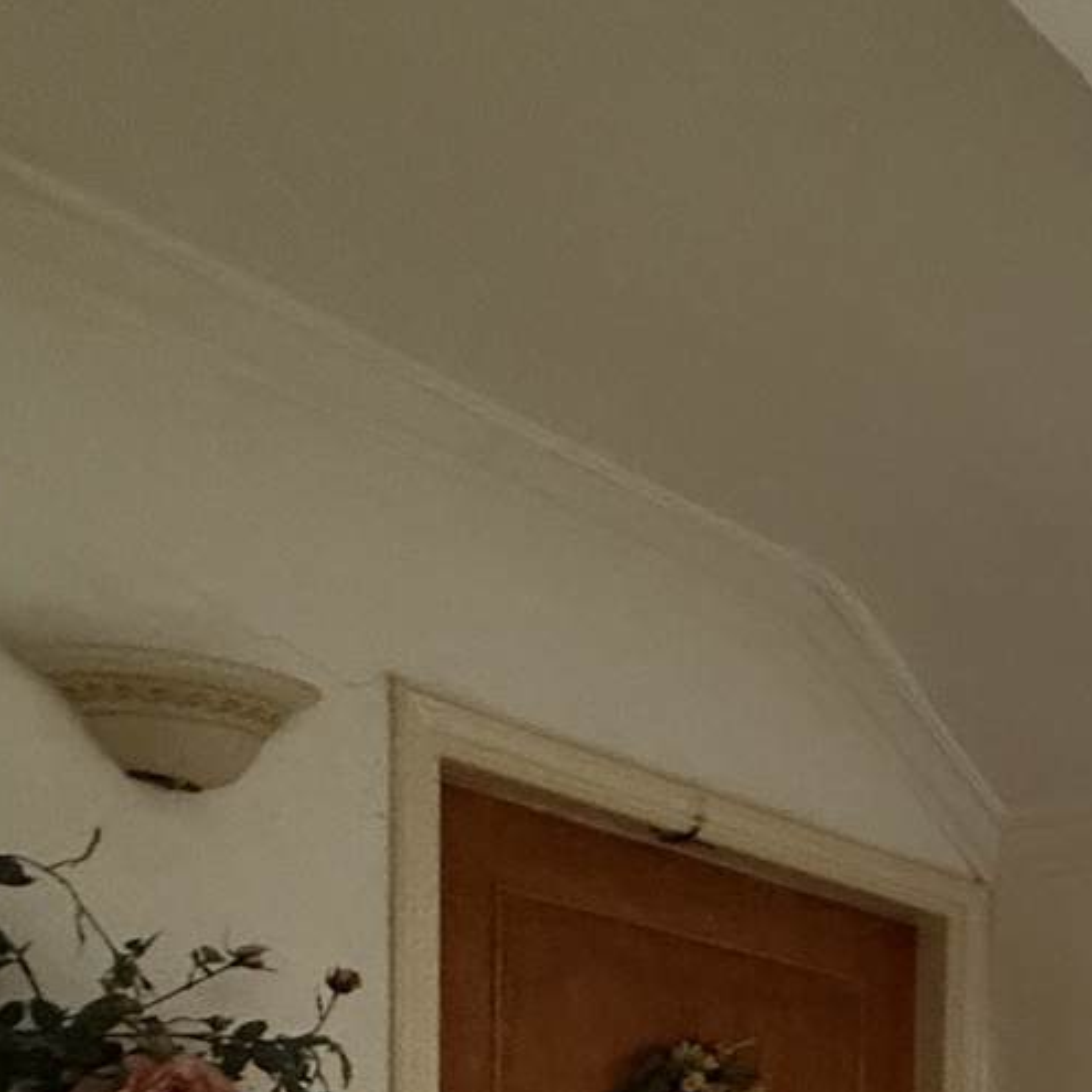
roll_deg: -2.9
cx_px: 1460
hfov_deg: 28.3
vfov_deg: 28.5
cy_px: 1443
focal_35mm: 48
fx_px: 1713
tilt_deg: -1.6
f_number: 2.2
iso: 500
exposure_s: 1/50
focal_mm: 2.22
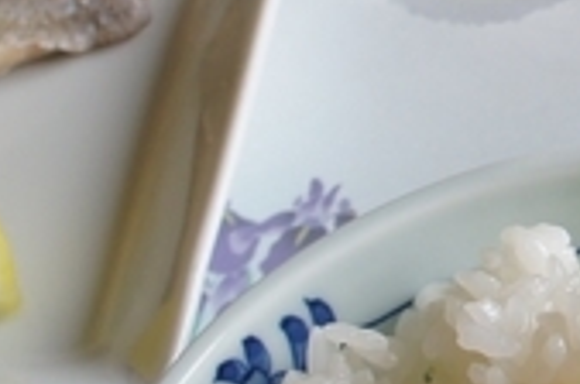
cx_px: 975
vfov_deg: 7.8
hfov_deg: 11.2
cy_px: -46
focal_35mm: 173
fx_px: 2783
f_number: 5
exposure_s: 1/60
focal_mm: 19
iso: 200
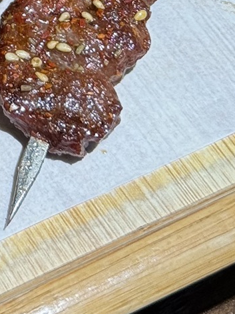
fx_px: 1847
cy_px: -281
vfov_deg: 9.2
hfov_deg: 7.0
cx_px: -244
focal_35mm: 204
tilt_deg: -45.7
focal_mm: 6.76
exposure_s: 1/100
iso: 125
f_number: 1.78
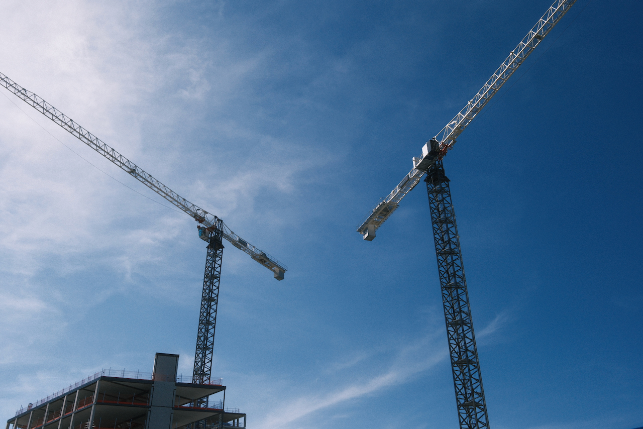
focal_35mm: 35
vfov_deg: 37.9
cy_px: 214
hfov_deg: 54.4
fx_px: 625
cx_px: 322
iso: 500
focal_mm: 23
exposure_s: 1/1800
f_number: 8
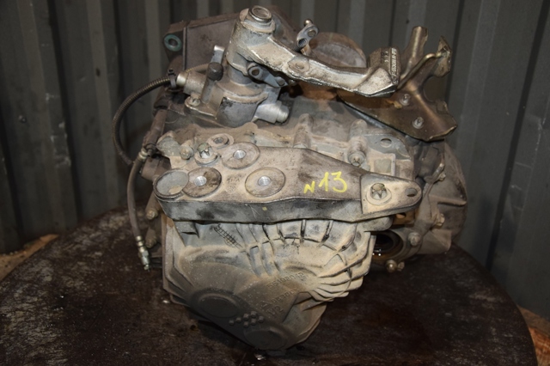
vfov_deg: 34.2
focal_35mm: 39
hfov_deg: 49.6
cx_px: 275
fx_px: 596
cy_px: 183
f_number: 5
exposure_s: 1/60
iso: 800
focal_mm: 26
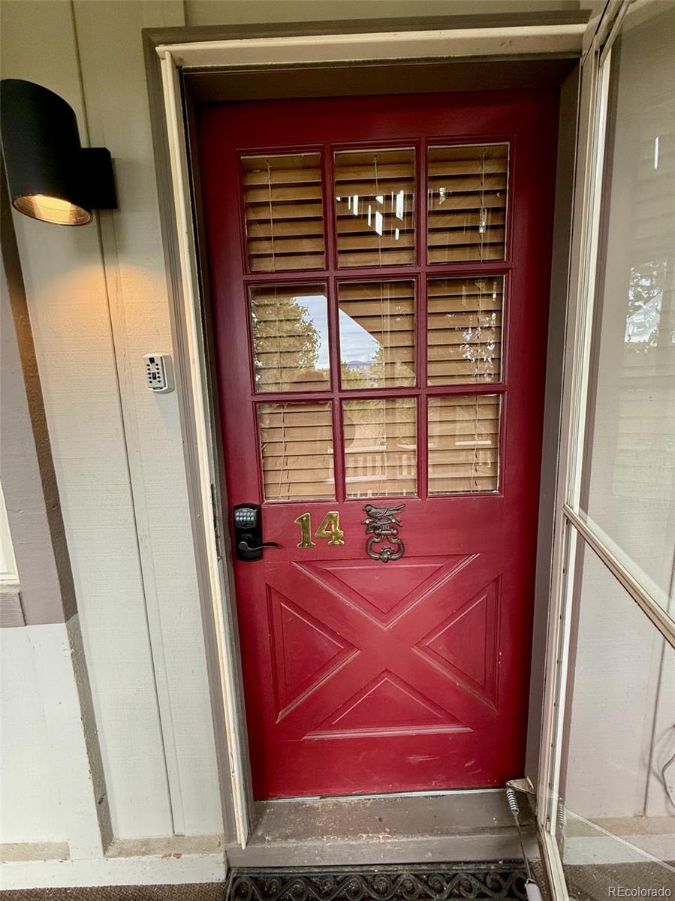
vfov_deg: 102.1
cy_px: 450
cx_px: 338
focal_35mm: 14
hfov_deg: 85.6
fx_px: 364
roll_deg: +1.9
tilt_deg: -8.0
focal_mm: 2.22
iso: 320
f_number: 2.2
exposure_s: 1/97
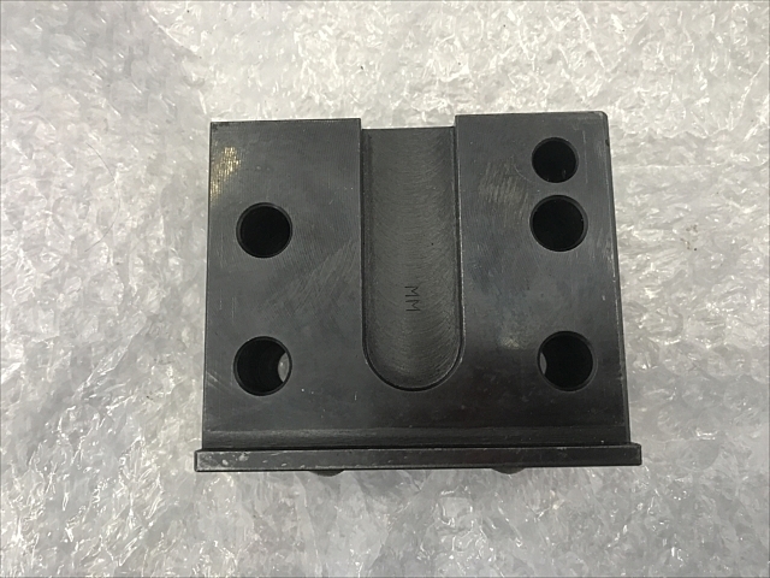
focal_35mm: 28
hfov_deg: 63.4
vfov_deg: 49.7
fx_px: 623
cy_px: 289
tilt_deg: -83.8
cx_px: 385
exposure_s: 1/30
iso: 32
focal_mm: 3.99
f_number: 1.8
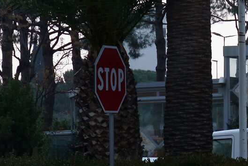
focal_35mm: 271
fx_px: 1867
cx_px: 240
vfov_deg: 5.0
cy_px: -69
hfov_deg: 7.6
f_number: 8
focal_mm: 60
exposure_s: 1/60
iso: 2000
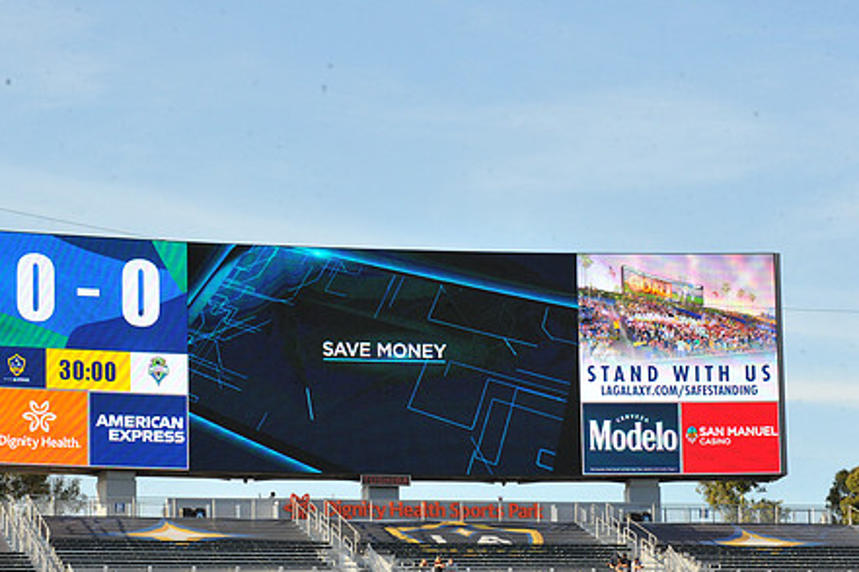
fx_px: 3293
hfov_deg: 14.9
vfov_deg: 9.9
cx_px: 372
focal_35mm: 138
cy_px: 337
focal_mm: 105
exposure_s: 1/800
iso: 1600
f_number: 14
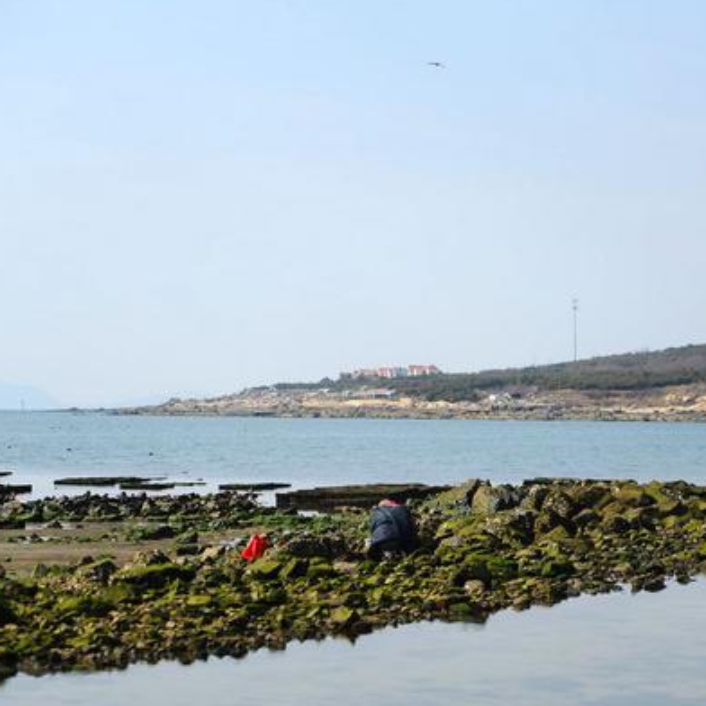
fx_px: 2400
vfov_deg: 16.7
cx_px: 407
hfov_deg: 16.7
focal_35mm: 104
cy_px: 371
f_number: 2.8
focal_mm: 75
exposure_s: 1/4000
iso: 200
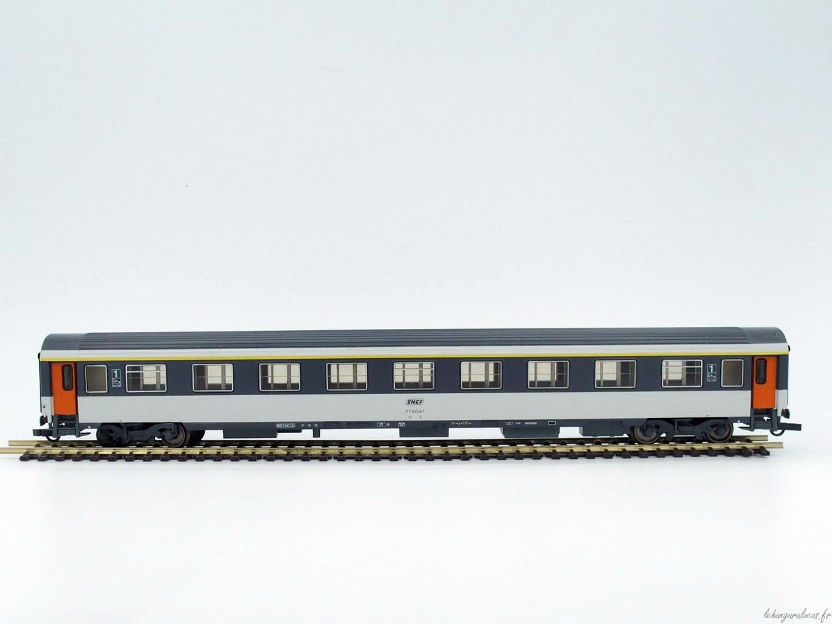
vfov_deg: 40.7
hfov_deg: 52.6
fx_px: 841
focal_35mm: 35
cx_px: 416
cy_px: 312
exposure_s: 1/800
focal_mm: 7.4
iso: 320
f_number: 4
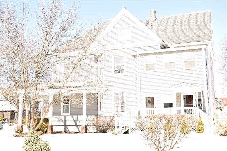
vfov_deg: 29.9
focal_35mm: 45
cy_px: 76
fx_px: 284
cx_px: 114
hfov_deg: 43.6
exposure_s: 1/125
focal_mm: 30
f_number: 8
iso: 100
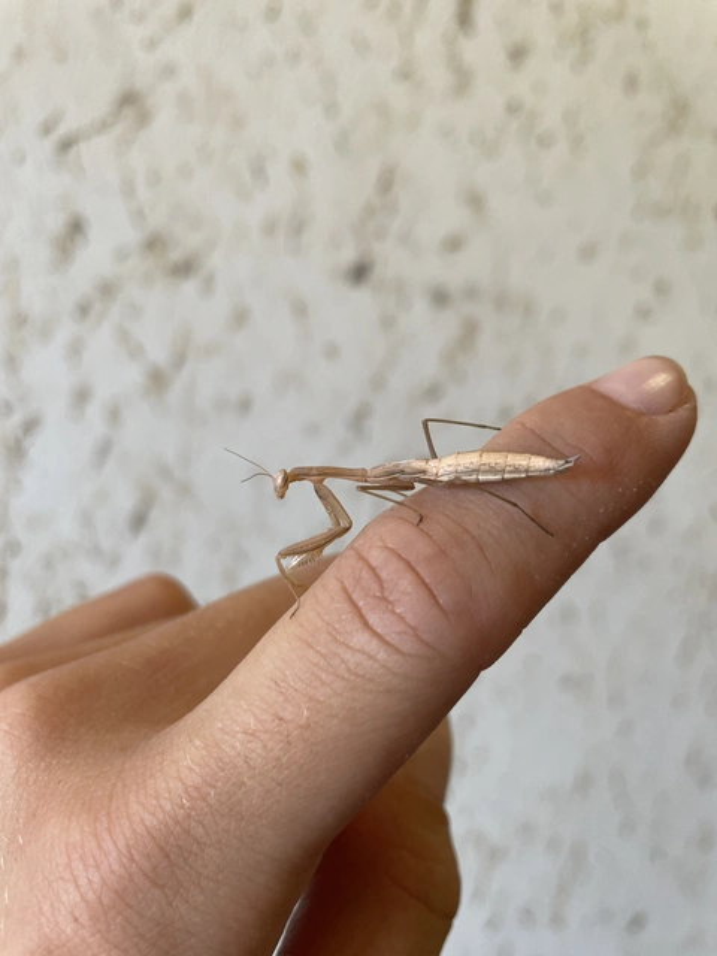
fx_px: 718
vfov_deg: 67.3
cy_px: 478
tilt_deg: -7.5
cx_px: 358
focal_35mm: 26
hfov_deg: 53.1
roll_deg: -5.4
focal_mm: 4.2
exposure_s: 1/100
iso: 100
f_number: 1.6
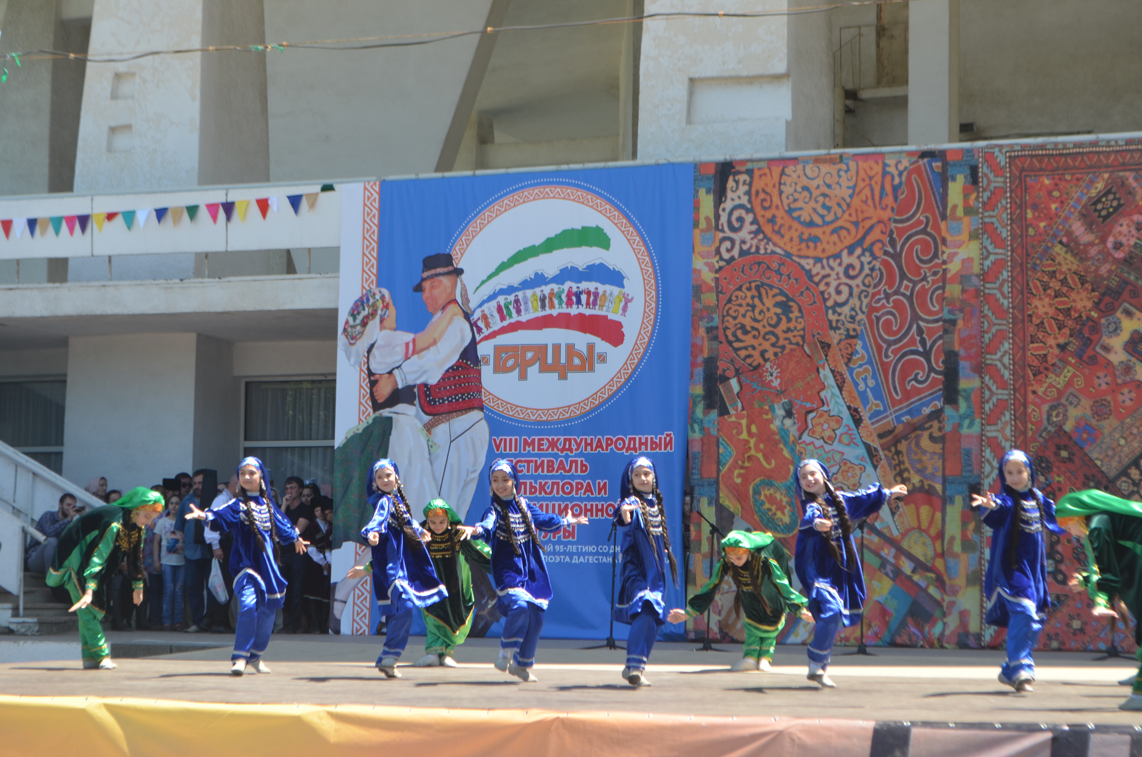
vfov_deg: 16.5
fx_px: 2612
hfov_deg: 24.7
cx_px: 571
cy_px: 378
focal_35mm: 82
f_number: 7.1
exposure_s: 1/200
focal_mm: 55
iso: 200
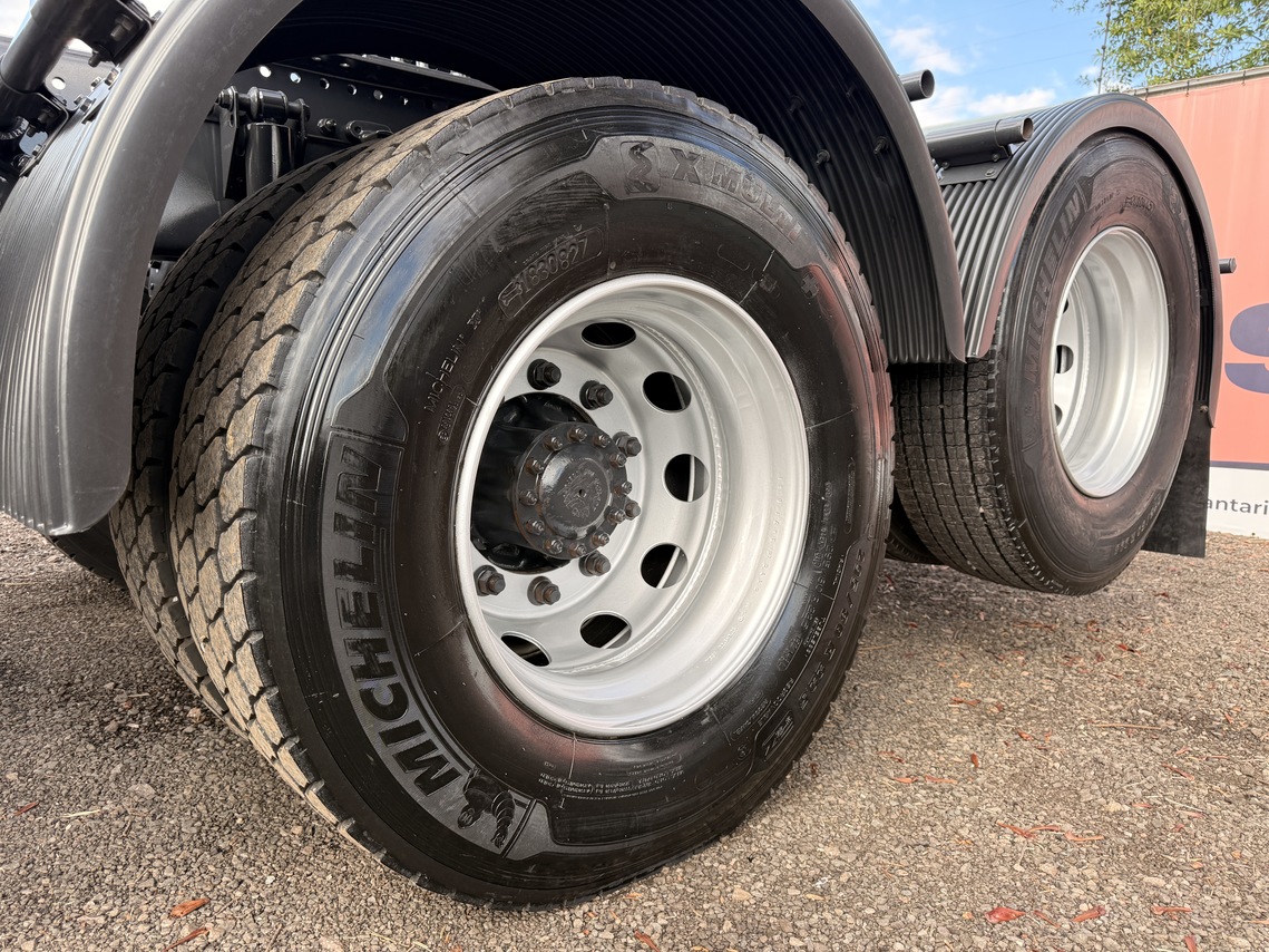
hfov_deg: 71.6
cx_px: 634
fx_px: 880
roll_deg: -2.9
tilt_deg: -7.3
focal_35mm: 24
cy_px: 476
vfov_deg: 56.8
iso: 100
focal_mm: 6.76
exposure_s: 1/555
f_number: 1.78
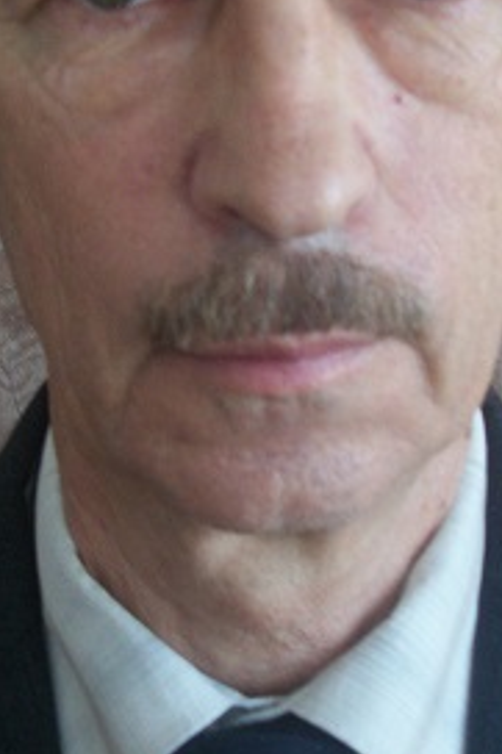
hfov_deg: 13.9
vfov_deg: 20.8
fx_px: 2052
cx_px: 150
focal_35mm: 98
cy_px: 330
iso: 80
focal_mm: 5.7
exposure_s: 1/40
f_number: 2.9
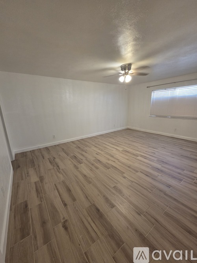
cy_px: 132
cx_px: 98
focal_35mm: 13
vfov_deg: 106.2
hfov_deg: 89.9
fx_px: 99
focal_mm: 2.2
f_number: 2.2
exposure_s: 1/60
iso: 250
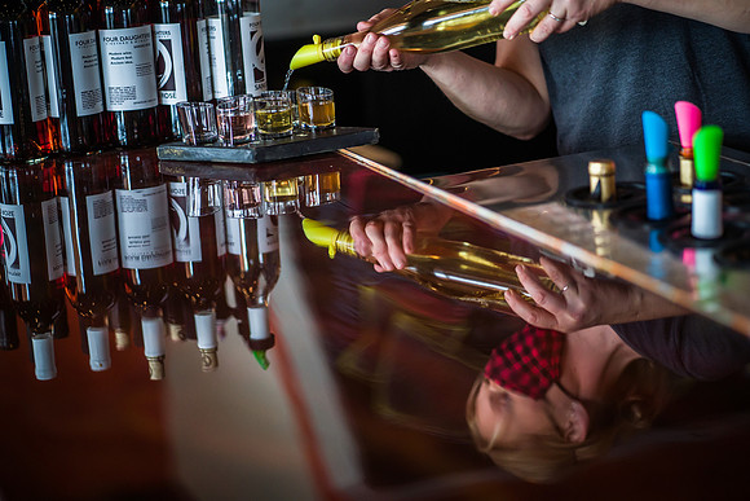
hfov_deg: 23.9
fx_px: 1771
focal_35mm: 85
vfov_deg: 16.1
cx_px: 375
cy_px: 250
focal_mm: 85
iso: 2000
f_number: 2
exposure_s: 1/400
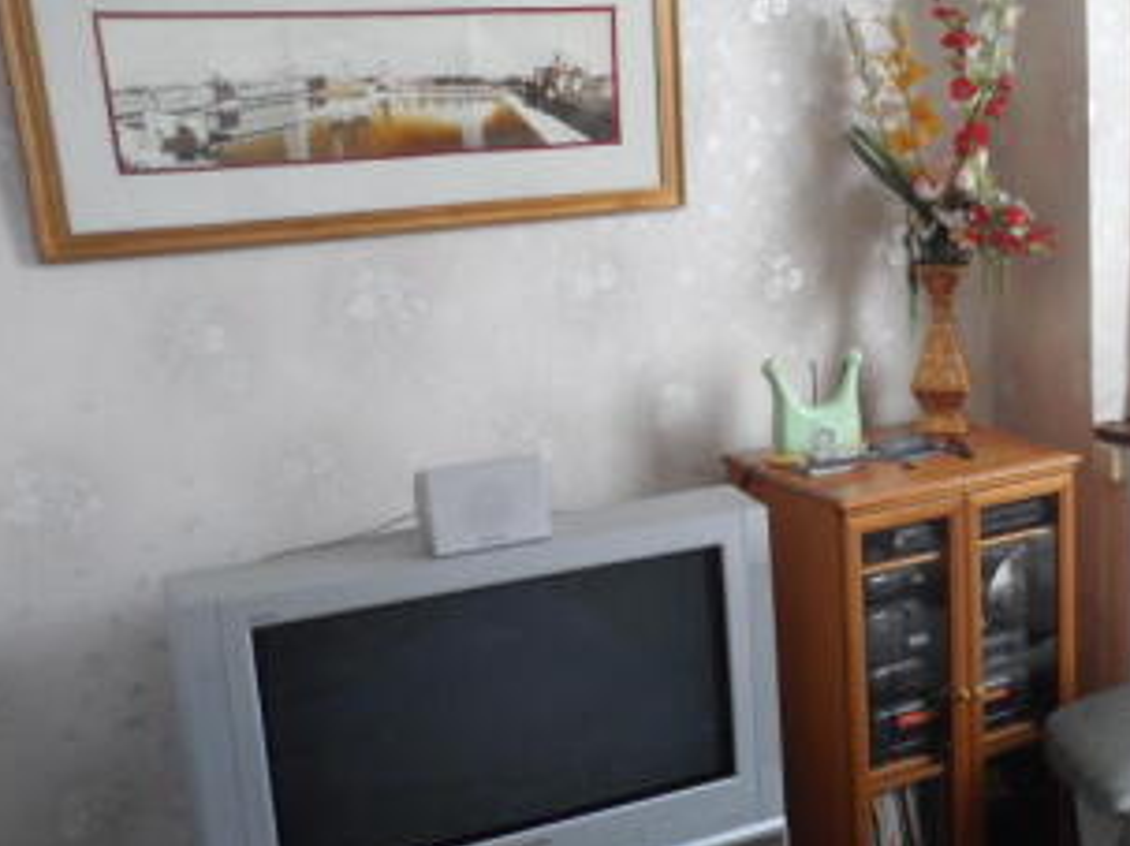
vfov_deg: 29.1
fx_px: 1632
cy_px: 453
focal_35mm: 50
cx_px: 1042
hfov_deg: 35.6
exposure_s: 1/30
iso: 100
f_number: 3.3
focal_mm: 4.9
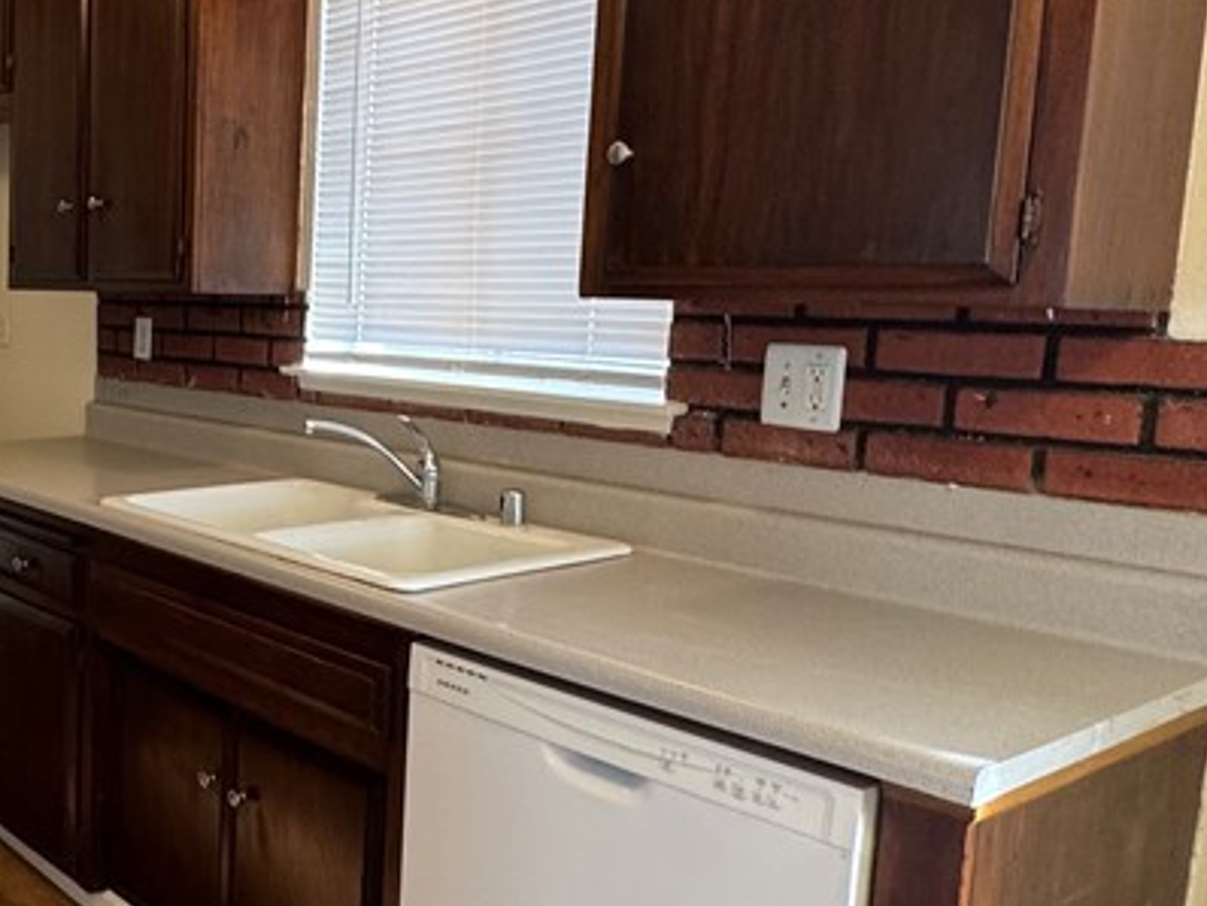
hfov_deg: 45.0
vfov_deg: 39.7
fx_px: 1256
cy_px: 439
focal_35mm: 36
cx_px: 52
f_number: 2.2
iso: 200
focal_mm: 2.22
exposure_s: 1/60
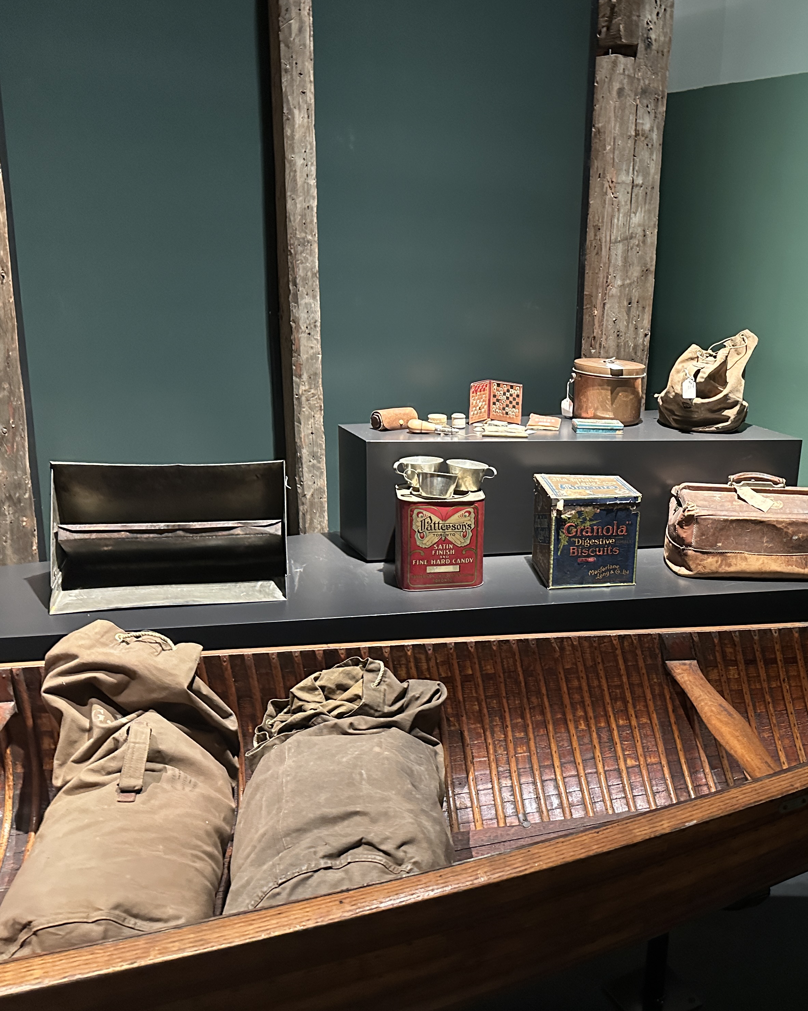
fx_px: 957
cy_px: 504
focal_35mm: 32
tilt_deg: -14.9
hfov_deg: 43.1
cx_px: 679
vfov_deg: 55.7
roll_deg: -4.3
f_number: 1.78
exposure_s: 1/30
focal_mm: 6.86
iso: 800
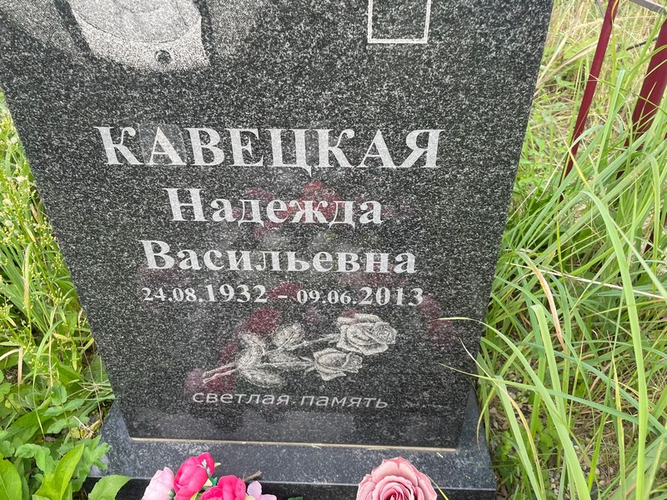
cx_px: 334
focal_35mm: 26
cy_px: 250
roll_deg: -0.4
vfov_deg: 53.1
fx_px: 501
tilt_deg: -43.0
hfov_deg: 67.3
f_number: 1.6
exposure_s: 1/216
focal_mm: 4.2
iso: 32
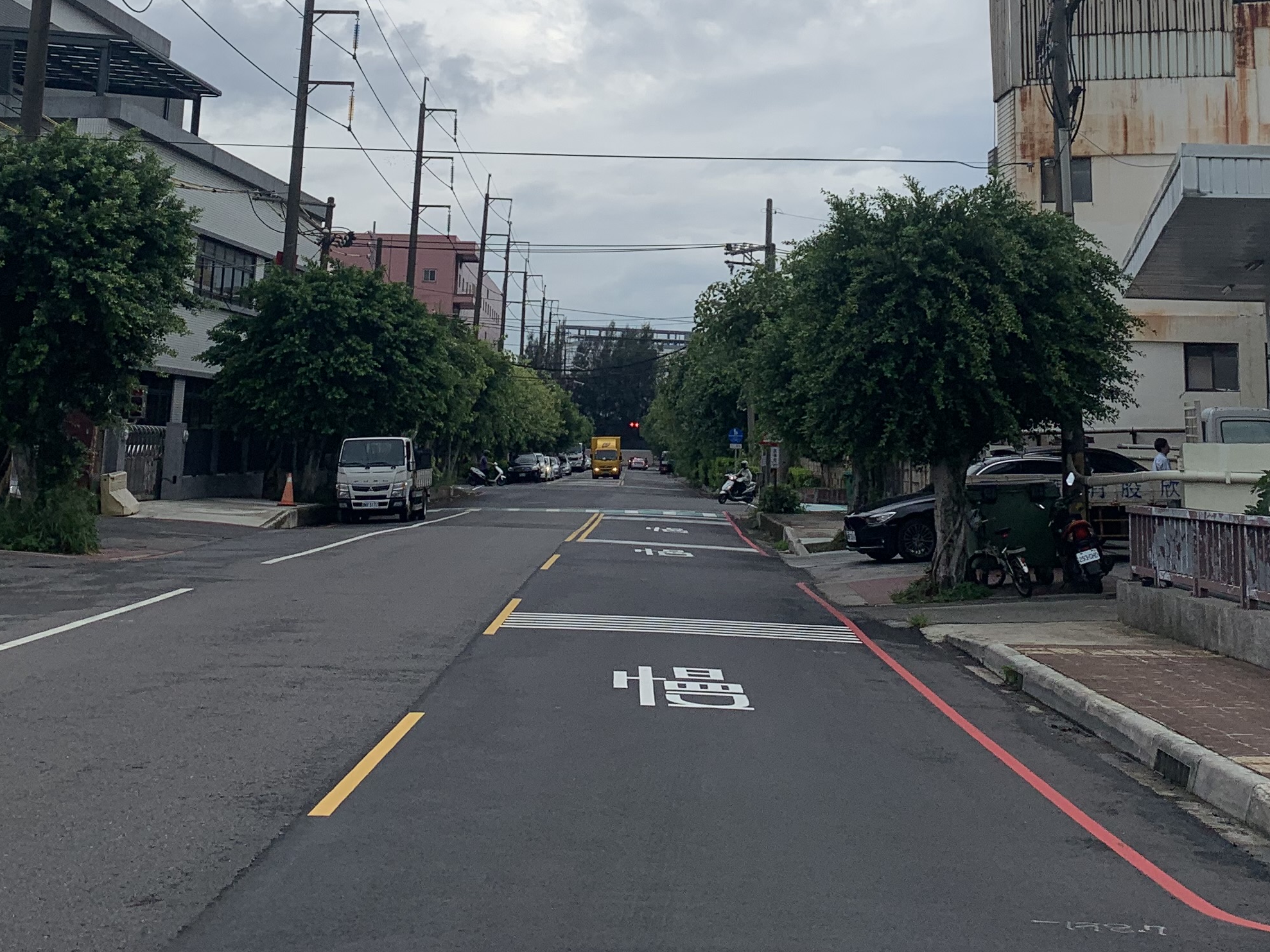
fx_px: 1944
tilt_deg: +12.5
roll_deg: -1.4
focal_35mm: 53
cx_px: 706
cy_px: 24
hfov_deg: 36.1
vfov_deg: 26.2
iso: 25
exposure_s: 1/1610
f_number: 1.8
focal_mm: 4.25
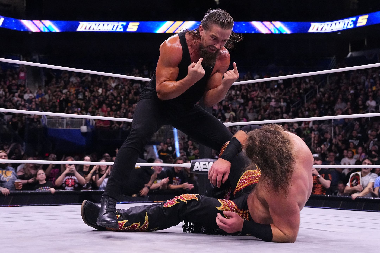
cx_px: 190
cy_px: 126
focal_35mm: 43
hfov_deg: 45.4
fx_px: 454
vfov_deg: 31.2
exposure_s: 1/1000
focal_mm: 43
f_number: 3.5
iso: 8000
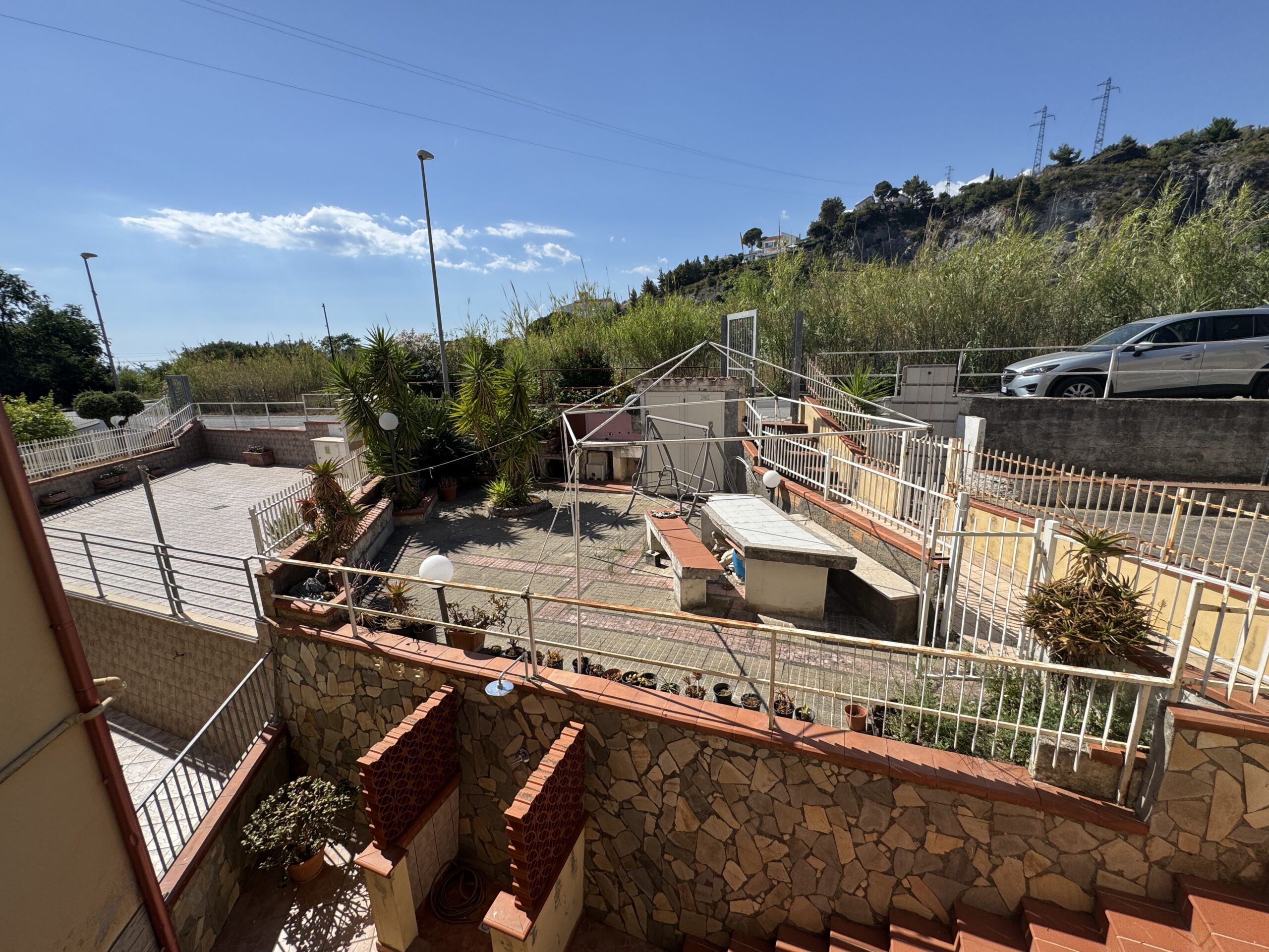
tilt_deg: -13.7
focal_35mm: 14
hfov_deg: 102.1
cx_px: 634
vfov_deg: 85.7
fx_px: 513
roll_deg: +2.5
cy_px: 476
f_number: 2.2
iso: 50
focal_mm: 2.22
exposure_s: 1/2083
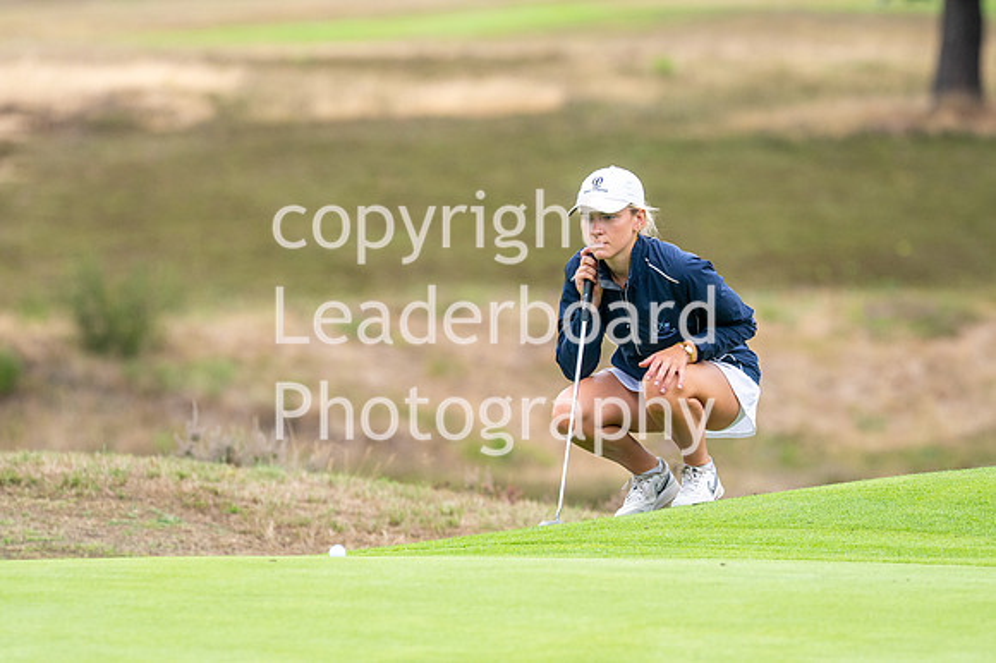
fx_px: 12442
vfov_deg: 3.1
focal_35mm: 450
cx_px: 498
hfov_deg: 4.6
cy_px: 332
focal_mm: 300
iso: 400
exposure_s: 1/1600
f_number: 5
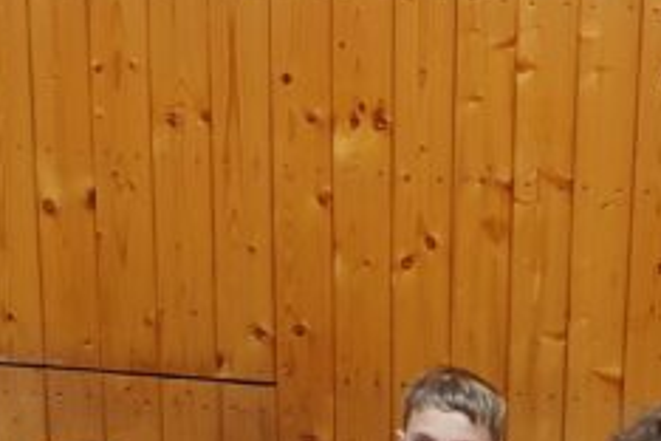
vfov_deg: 14.2
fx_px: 1689
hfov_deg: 21.6
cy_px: 594
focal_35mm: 92
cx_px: 605
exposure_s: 1/50
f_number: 1.9
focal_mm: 3.6
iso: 100
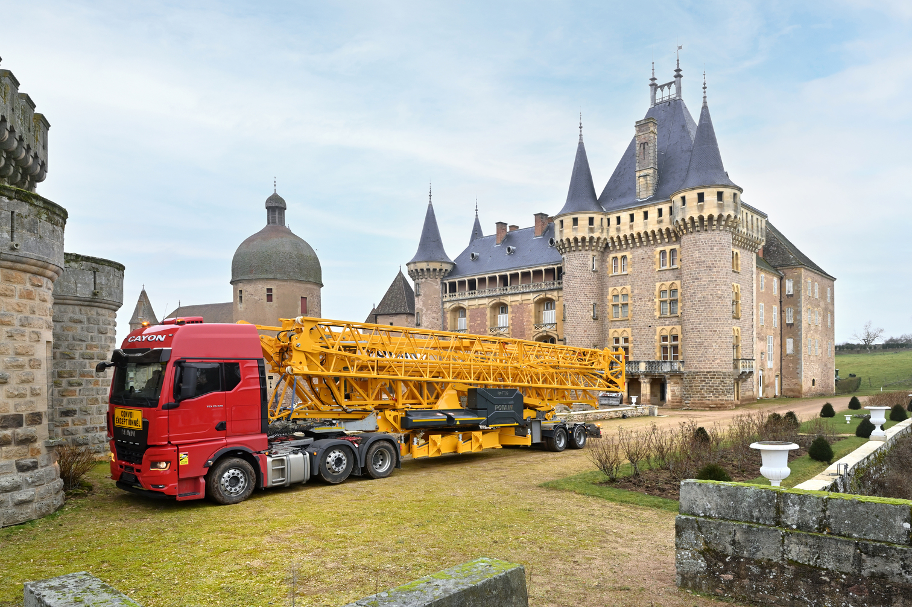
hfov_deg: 73.8
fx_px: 608
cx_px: 456
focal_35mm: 24
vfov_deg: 53.1
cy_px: 304
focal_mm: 24
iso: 800
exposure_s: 1/200
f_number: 9
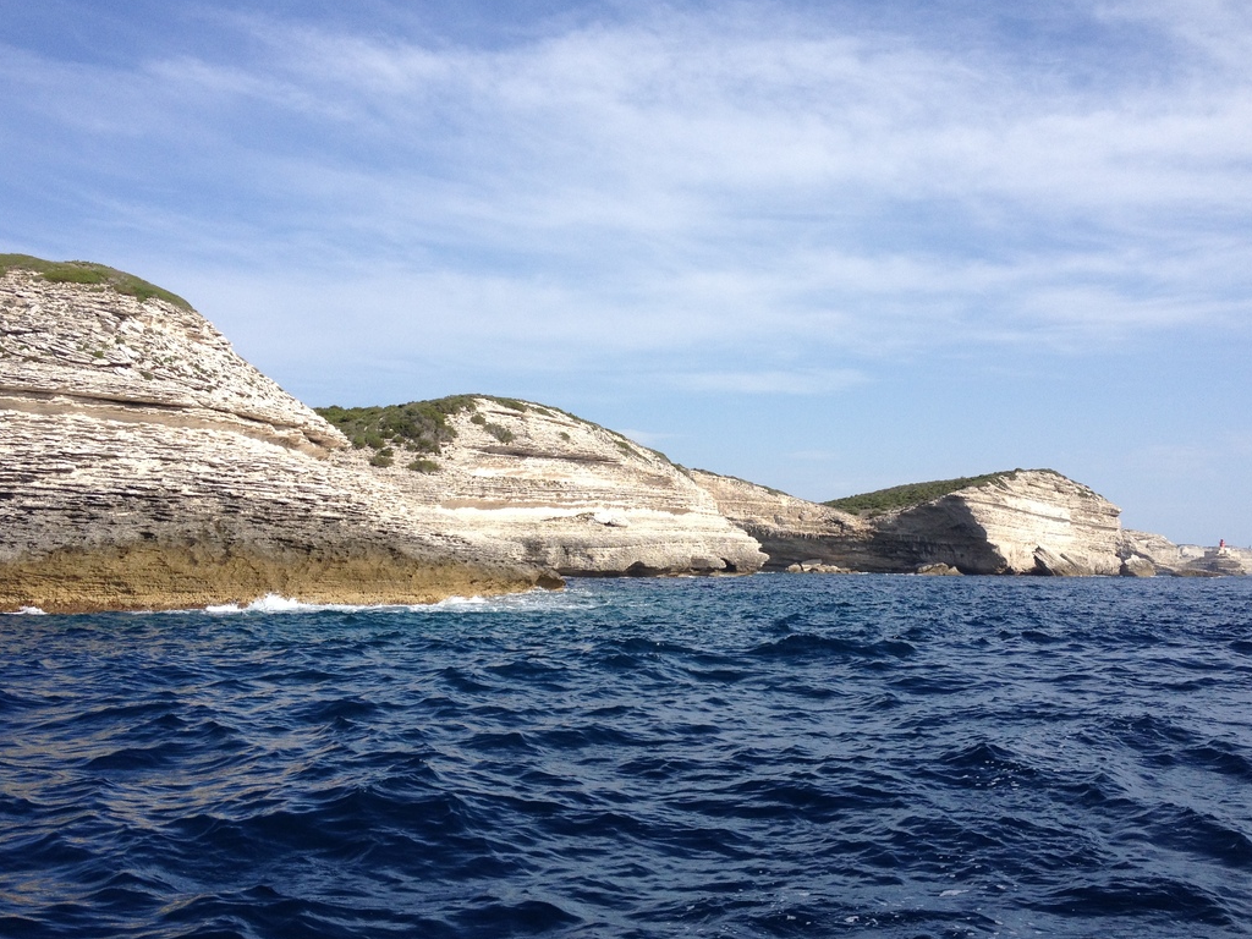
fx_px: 1483
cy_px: 458
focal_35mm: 41
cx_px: 688
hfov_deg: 45.7
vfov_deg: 35.1
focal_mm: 4.28
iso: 64
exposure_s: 1/1972
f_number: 2.4
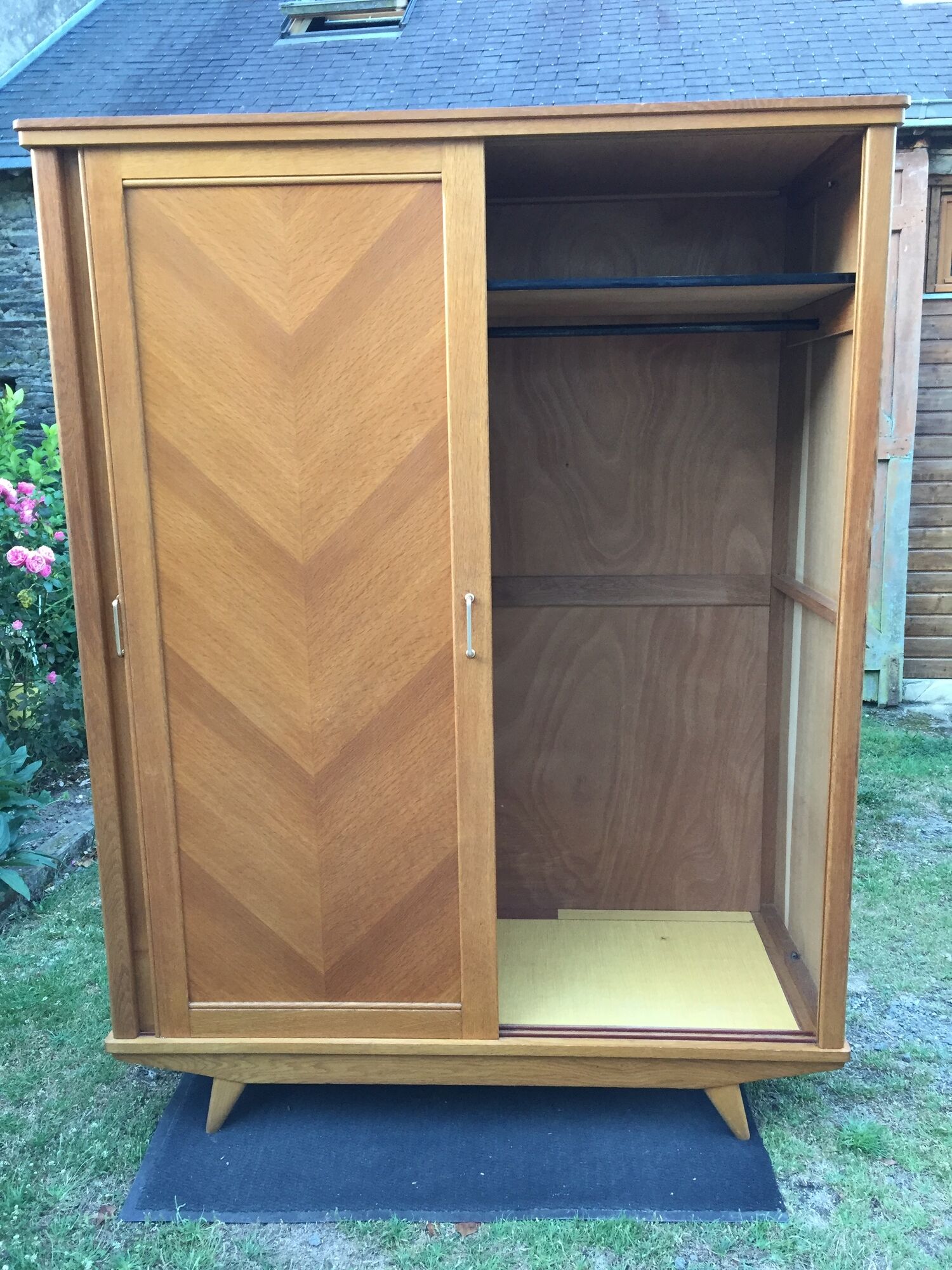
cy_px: 635
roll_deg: +1.3
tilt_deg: -10.3
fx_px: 1063
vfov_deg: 61.7
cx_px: 476
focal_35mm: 29
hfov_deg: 48.2
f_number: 2.2
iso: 80
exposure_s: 1/33
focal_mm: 4.15
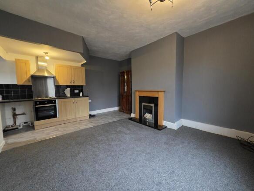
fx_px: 95
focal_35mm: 13
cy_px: 96
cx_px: 127
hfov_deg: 106.2
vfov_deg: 89.9
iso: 800
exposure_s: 1/50
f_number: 1.9
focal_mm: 2.2
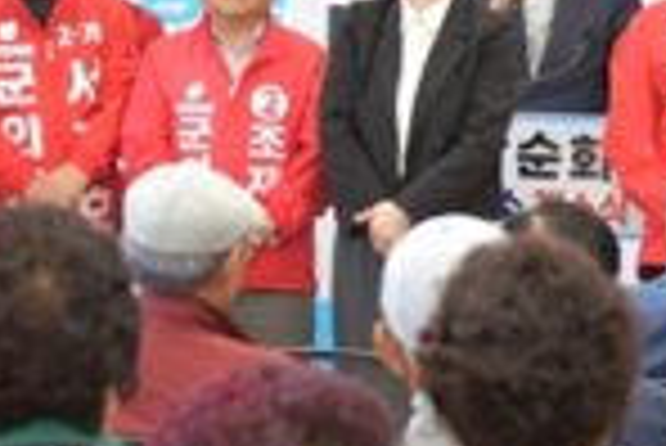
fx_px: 2796
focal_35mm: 151
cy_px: 212
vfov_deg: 9.1
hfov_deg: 13.5
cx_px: 590
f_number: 3.8
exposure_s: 1/250
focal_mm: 35
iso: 1250
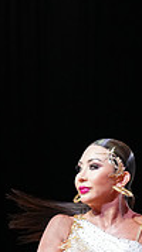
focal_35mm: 373
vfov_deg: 5.7
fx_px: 2499
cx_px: 131
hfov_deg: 3.3
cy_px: 391
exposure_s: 1/250
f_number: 4
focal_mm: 109
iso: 2500
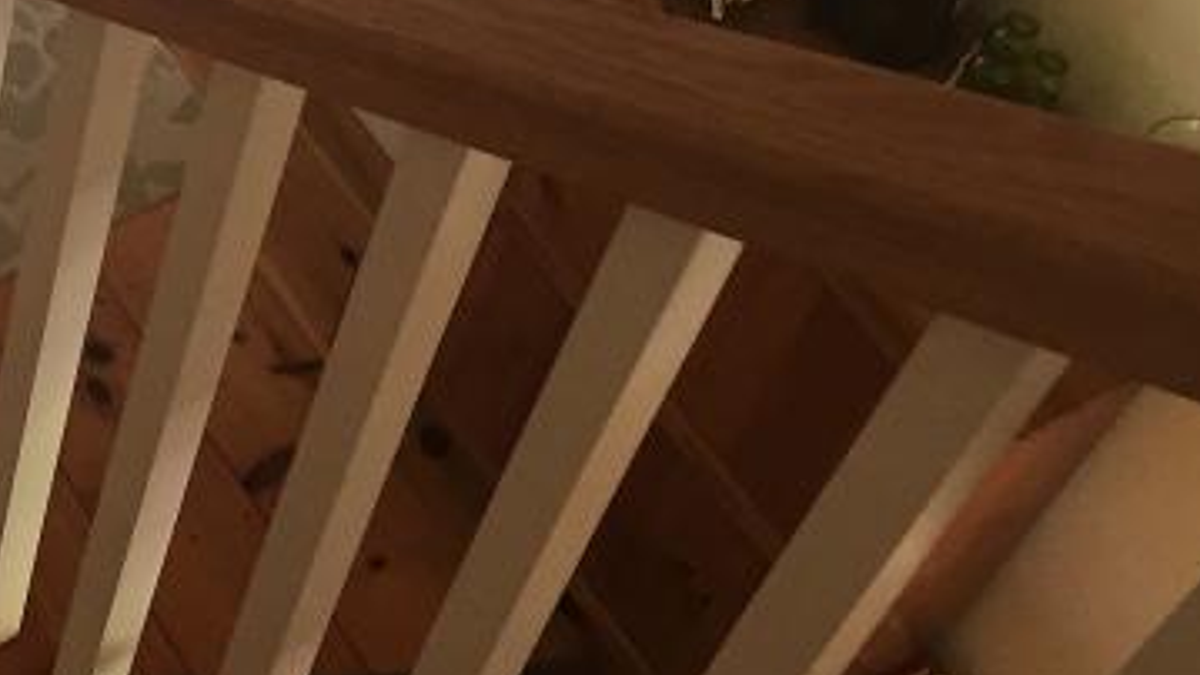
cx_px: -33
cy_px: -214
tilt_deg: -49.1
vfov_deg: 13.0
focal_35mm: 90
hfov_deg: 22.6
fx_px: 2864
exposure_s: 1/30
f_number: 2.2
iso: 80
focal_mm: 4.15
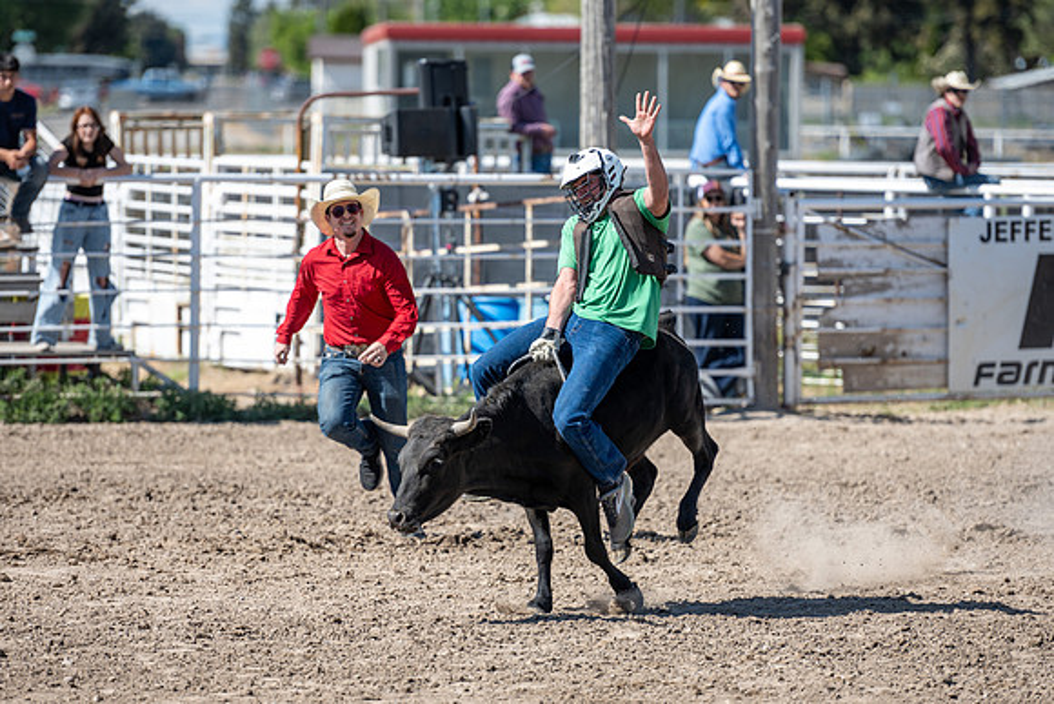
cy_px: 362
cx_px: 519
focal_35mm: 233
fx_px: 6837
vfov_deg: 5.9
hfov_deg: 8.8
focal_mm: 200
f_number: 2.8
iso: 40
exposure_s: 1/800
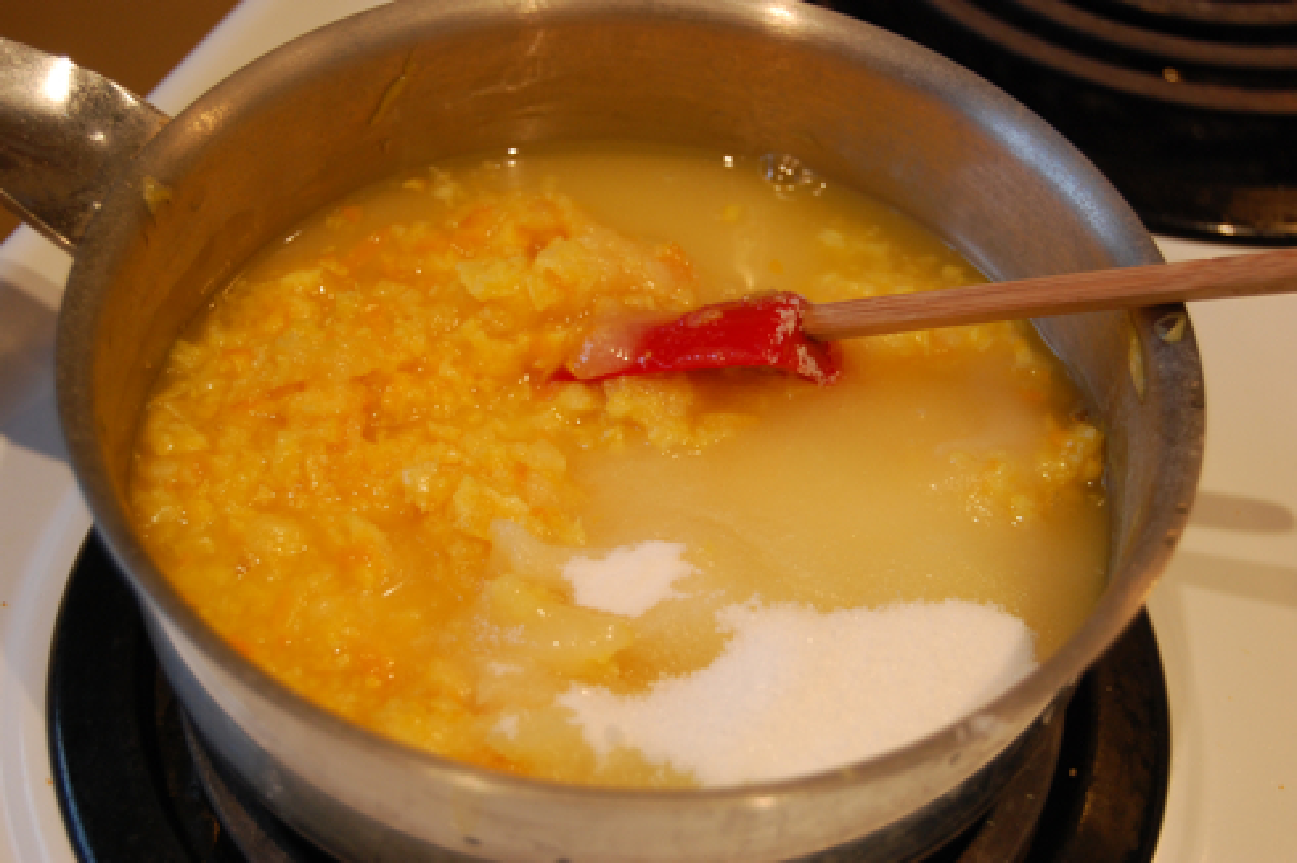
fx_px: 2268
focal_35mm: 63
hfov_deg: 31.9
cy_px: 432
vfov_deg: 21.5
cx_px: 648
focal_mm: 42
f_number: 5.3
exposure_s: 1/30
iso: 640
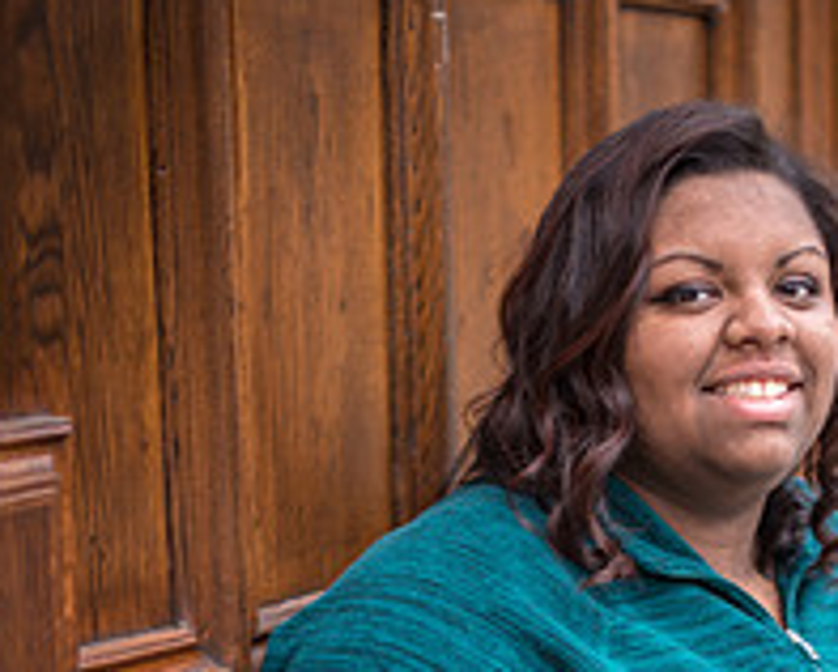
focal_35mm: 107
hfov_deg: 17.9
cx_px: 579
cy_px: 749
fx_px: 2656
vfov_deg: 14.1
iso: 200
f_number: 1.4
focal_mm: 50
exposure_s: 1/40
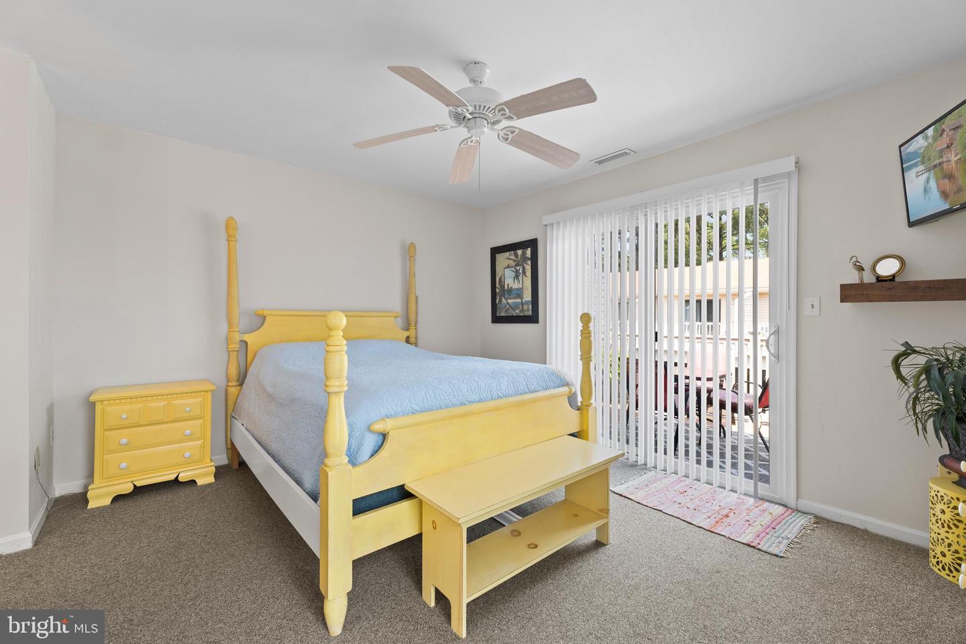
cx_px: 483
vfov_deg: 77.3
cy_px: 322
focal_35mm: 15
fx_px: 402
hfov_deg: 100.4
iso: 200
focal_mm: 10
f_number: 7.1
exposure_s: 1/4
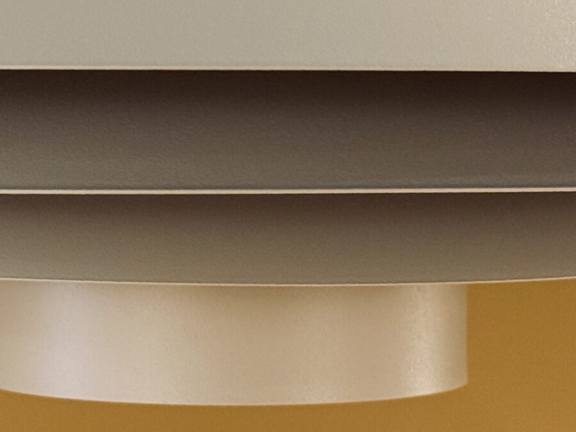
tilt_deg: +1.8
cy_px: -53
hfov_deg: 14.5
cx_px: 220
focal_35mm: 136
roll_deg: +0.8
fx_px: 2263
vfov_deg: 10.8
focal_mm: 6.76
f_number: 1.78
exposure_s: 1/50
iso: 160
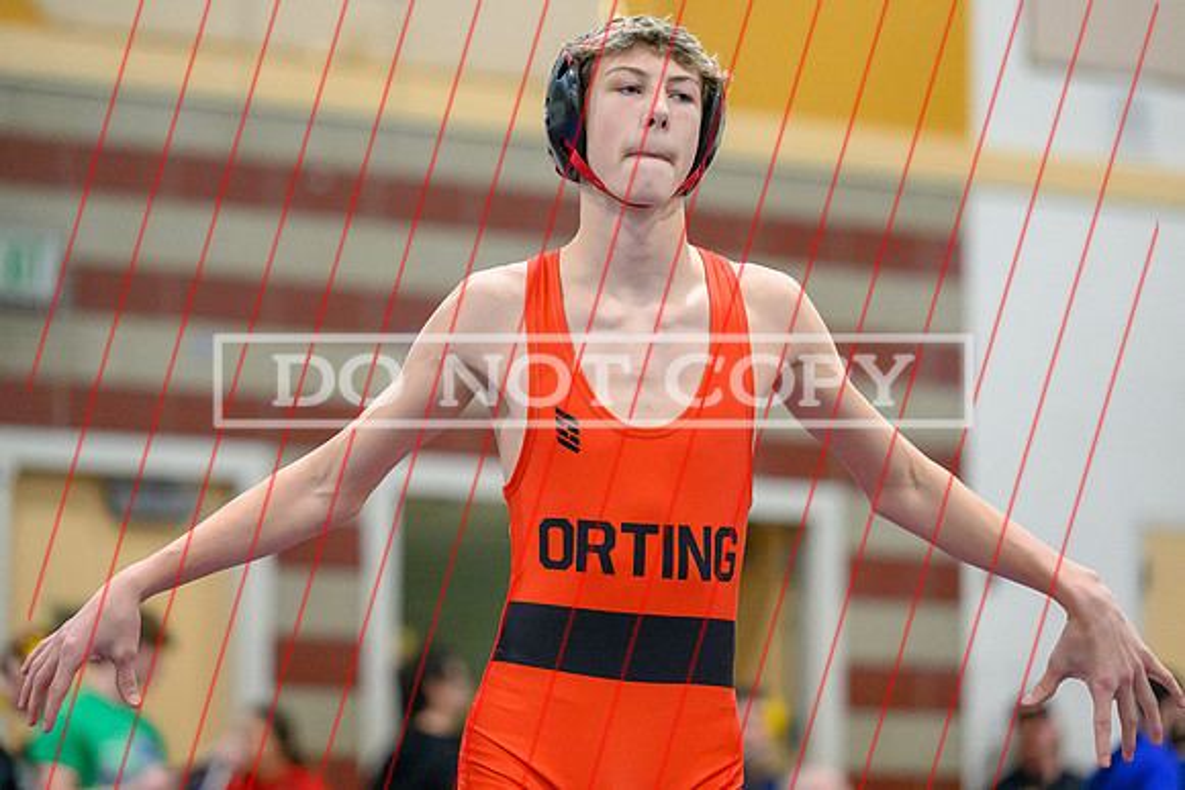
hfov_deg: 13.5
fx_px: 4996
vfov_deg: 9.0
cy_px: 346
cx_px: 519
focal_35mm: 152
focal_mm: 135
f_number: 2.8
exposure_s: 1/800
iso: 10000
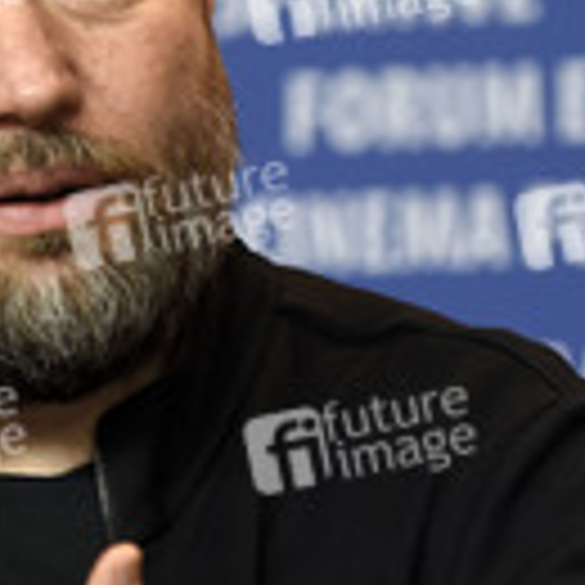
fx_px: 8432
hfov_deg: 4.0
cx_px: -209
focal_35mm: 441
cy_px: 328
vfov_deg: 4.0
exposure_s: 1/400
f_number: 3.2
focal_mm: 100
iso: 640
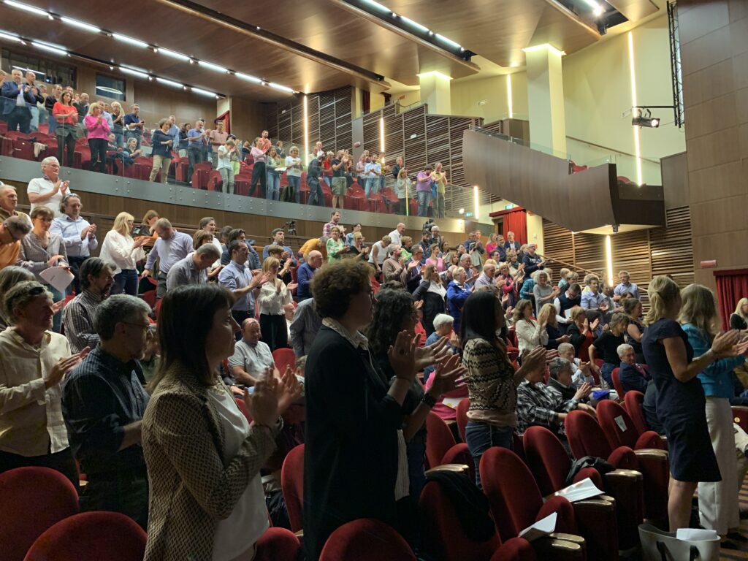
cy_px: 280
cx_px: 374
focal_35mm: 26
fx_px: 562
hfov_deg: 67.3
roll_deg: +2.0
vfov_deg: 53.1
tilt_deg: +4.1
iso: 400
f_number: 1.8
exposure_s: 1/33
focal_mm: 4.25
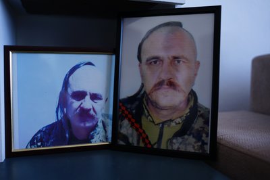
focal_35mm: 35
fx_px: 262
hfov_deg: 54.5
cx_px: 135
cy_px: 90
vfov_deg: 37.8
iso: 400
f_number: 2
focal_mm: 35
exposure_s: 1/160
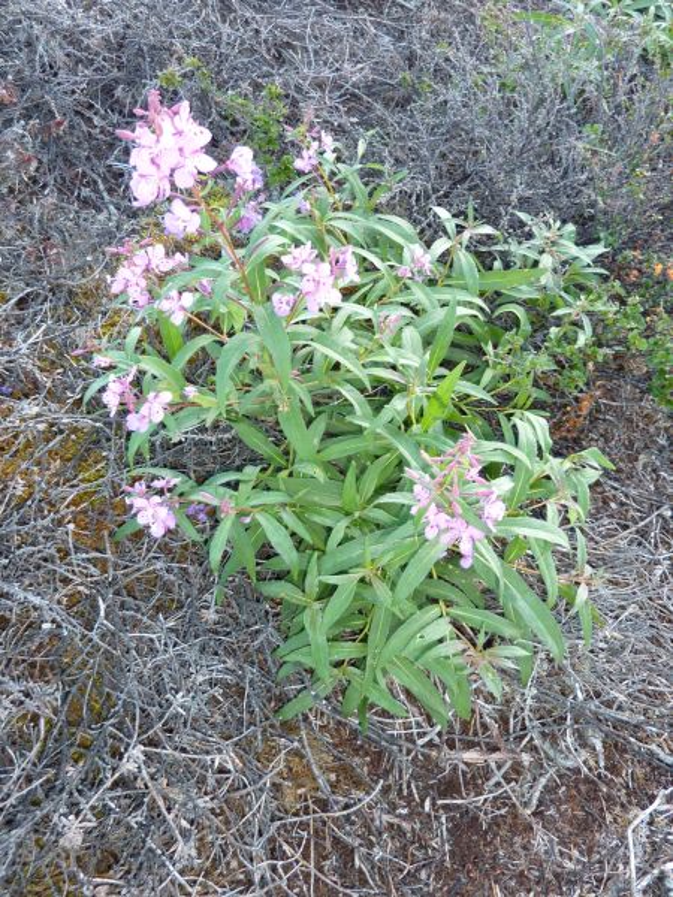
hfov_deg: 54.9
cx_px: 336
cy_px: 448
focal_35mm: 25
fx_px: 648
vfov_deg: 69.4
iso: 100
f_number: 3.3
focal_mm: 4.1
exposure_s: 1/30
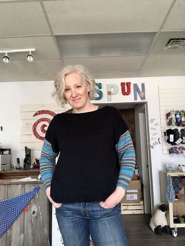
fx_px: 228
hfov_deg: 44.2
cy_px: 123
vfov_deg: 56.8
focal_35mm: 32
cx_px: 92
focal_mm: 2.87
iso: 200
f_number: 2.2
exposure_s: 1/60
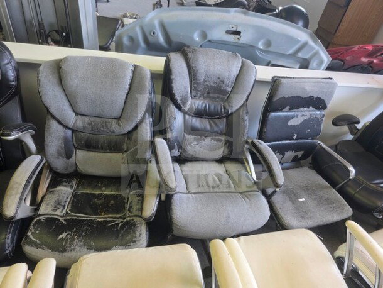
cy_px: 144
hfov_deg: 73.9
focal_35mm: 23
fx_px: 255
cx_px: 192
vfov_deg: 58.9
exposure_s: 1/120
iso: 160
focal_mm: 6.3
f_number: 1.7
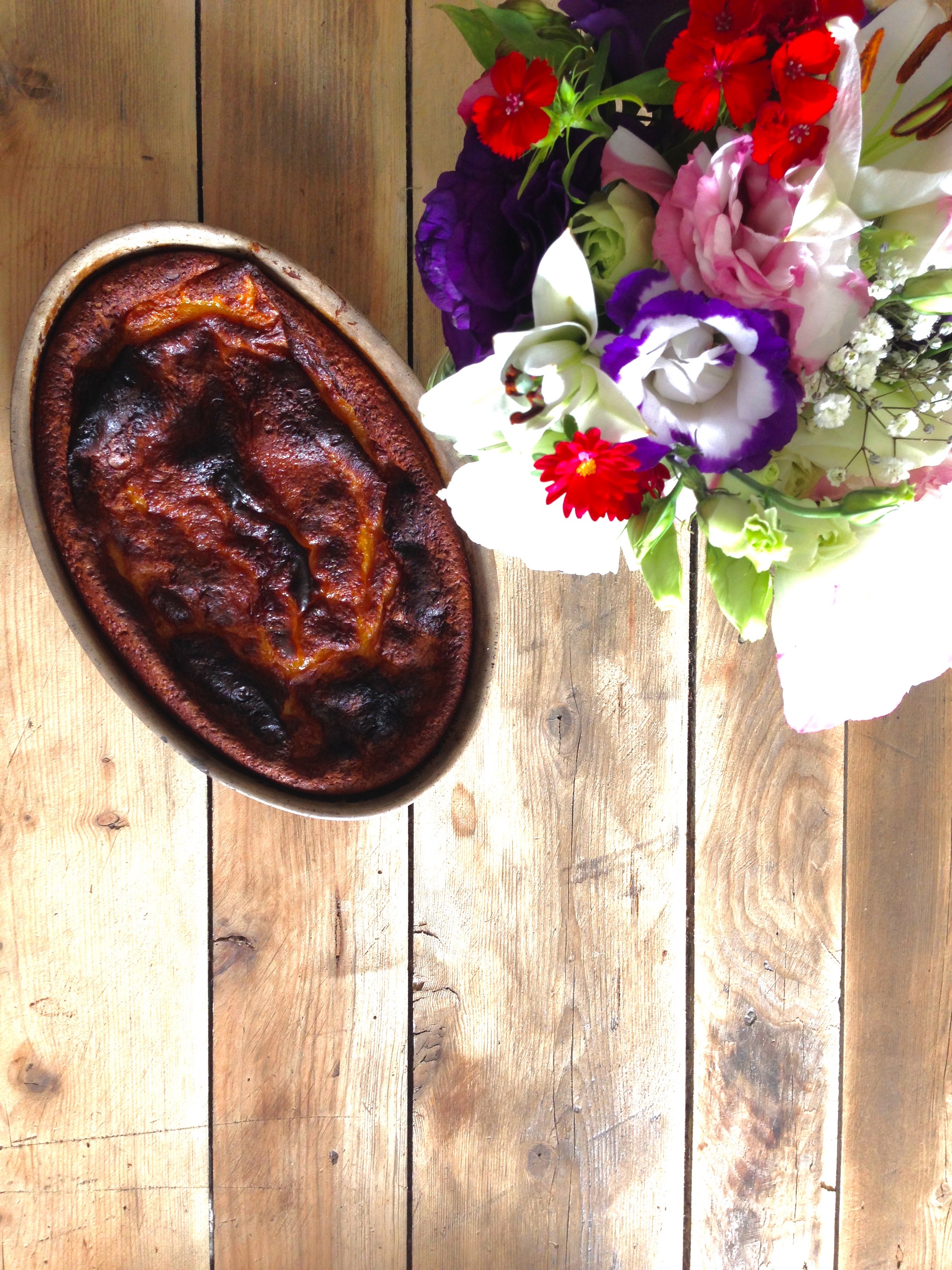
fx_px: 1210
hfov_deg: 42.9
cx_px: 476
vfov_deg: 55.4
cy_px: 635
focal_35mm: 33
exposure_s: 1/20
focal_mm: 4.12
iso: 50
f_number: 2.4
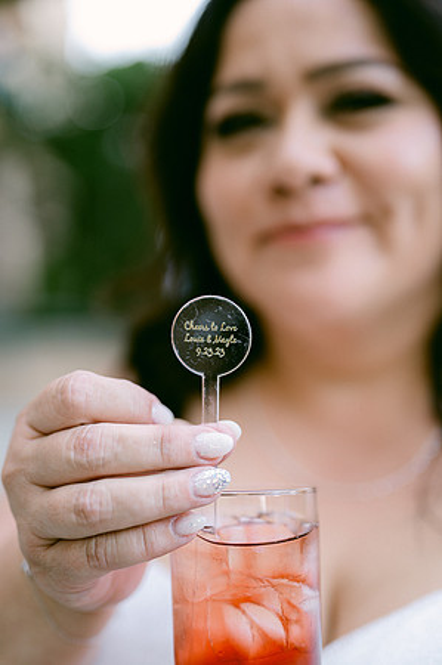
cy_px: 332
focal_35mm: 50
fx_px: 923
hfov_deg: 26.9
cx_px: 221
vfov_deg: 39.6
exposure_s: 1/125
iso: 180
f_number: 2
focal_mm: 50
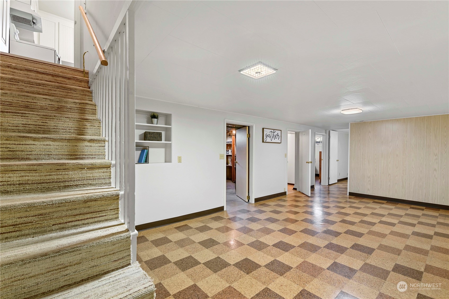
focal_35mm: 15
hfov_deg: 100.4
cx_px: 224
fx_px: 187
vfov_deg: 77.4
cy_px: 150
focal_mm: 15
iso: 200
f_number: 8
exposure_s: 1/1.67
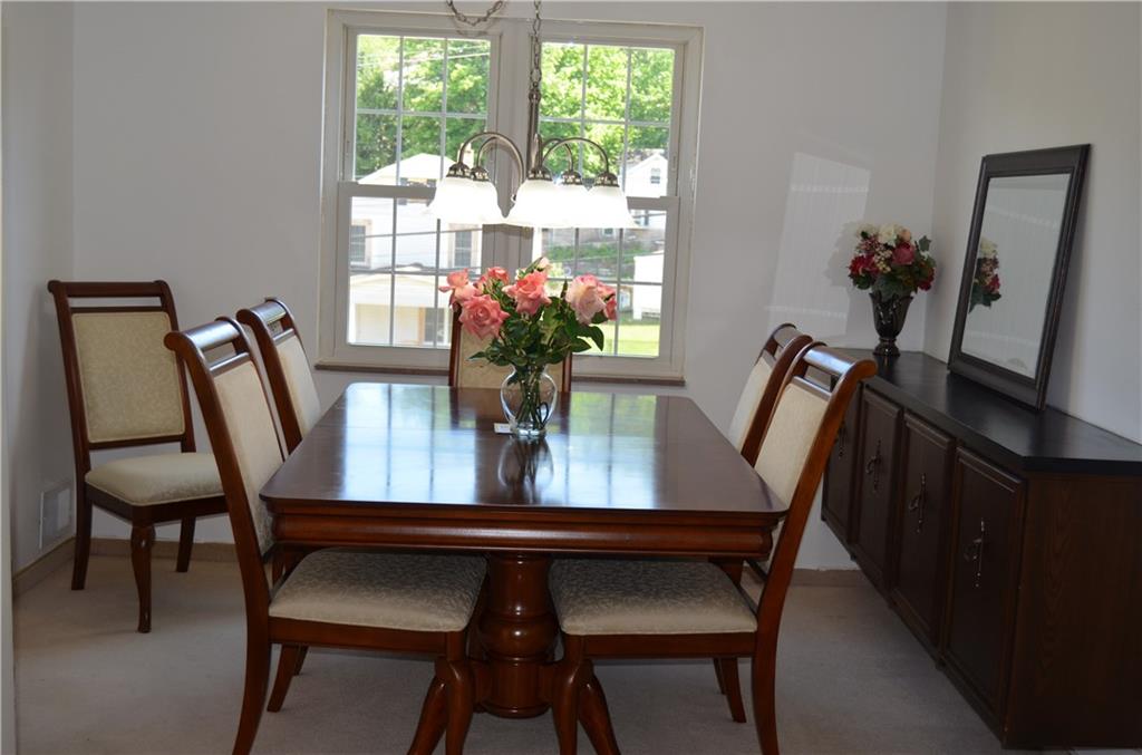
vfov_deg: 29.7
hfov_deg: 43.7
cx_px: 571
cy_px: 378
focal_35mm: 45
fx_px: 1424
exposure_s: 1/125
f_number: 4.2
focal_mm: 30
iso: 280
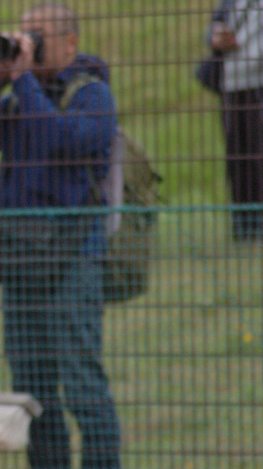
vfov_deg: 2.9
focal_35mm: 742
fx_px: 9209
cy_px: 224
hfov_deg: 1.6
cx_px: -105
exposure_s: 1/1000
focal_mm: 300
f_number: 5.6
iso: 1100
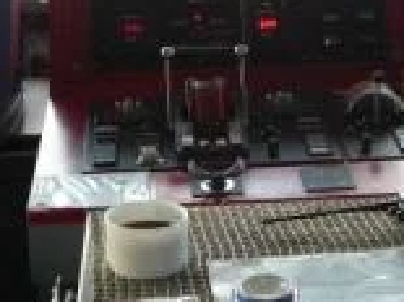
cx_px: 261
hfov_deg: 19.4
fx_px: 1178
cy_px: 39
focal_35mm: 101
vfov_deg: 14.5
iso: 200
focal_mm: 5.2
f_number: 2.8
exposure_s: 1/20
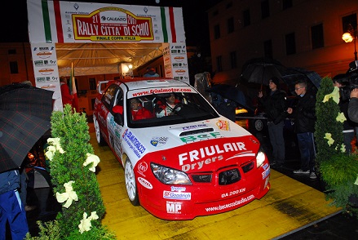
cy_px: 120
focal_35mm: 26
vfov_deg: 50.5
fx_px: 254
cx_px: 179
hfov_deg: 70.4
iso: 800
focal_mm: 17
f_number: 4
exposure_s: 1/125
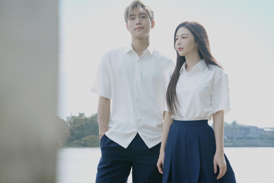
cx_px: 137
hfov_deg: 30.5
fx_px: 503
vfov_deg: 20.6
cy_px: 92
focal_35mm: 66
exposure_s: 1/100
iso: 100
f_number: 7.1
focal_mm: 66
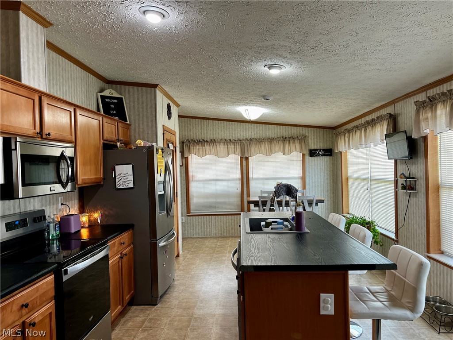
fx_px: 340
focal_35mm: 26
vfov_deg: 53.1
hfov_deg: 67.3
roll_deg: +2.1
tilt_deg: -1.4
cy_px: 170
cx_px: 226
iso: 80
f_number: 1.5
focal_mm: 5.7
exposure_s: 1/60
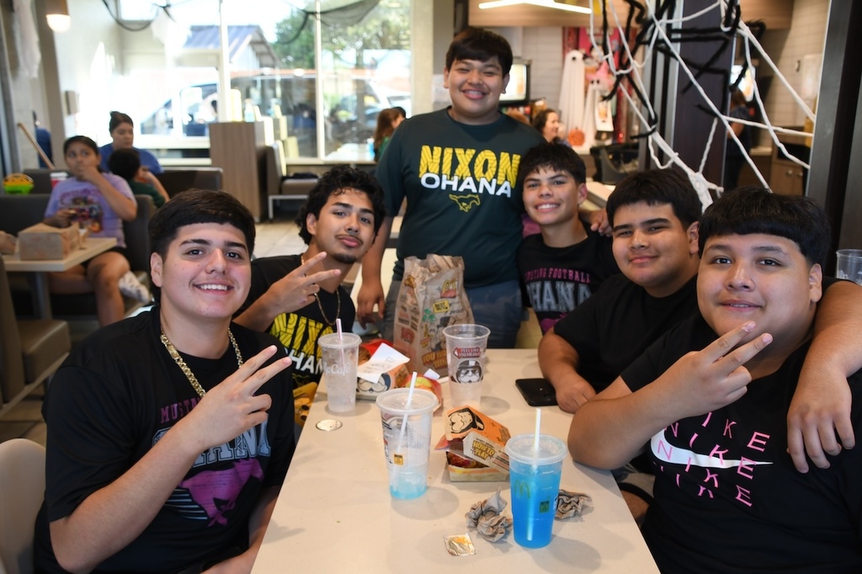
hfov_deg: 60.3
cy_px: 287
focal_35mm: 31
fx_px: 742
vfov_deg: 42.3
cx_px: 431
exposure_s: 1/50
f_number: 5.6
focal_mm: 21
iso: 500
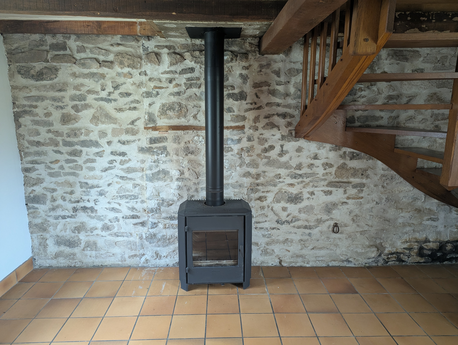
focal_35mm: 24
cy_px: 172
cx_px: 229
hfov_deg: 71.5
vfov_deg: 56.9
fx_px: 318
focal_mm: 6.81
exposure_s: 1/38.3
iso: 292
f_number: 1.85
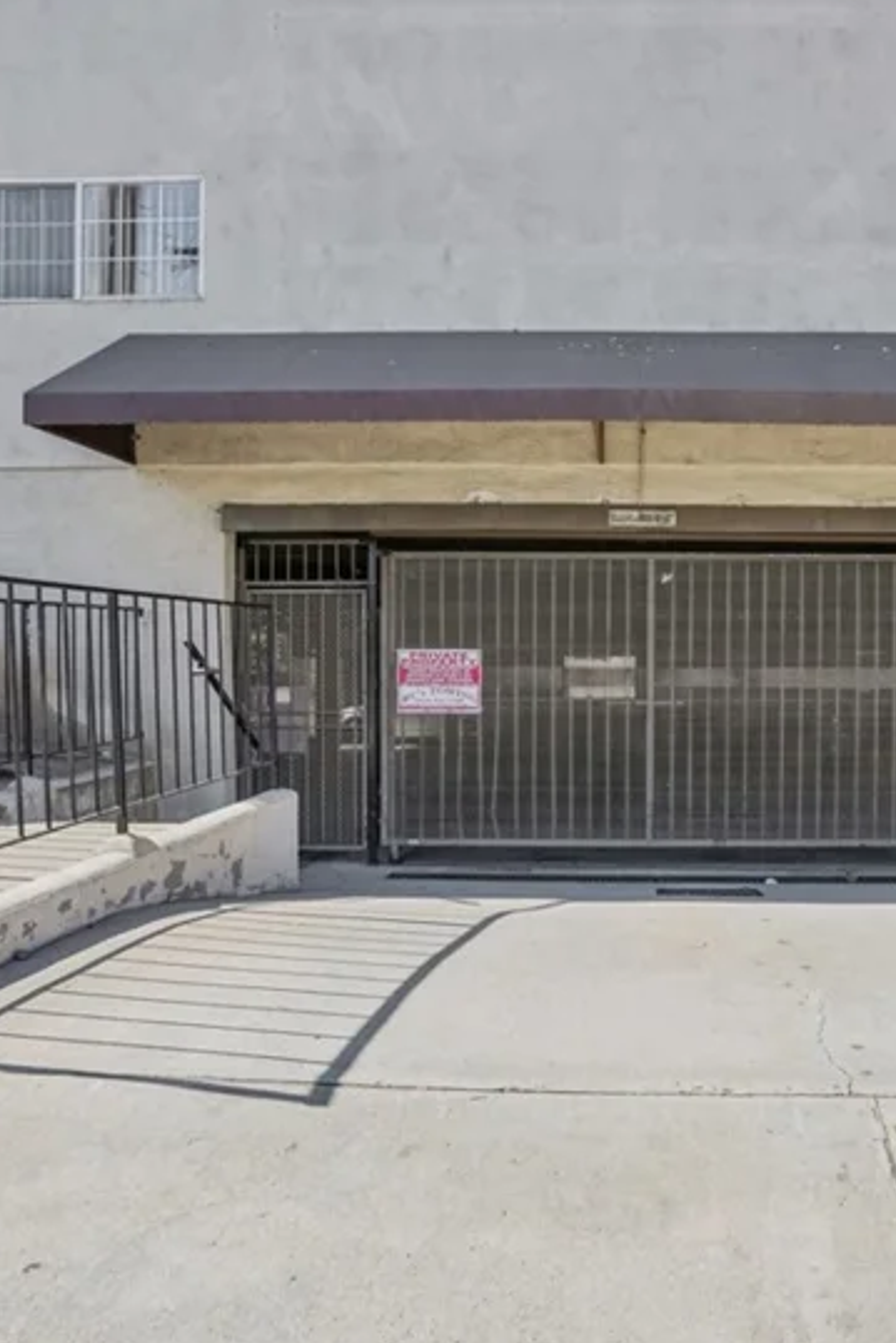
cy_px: 669
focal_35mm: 25
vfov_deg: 71.5
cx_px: 638
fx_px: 933
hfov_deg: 49.8
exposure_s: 1/640
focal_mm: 16
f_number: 8
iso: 800
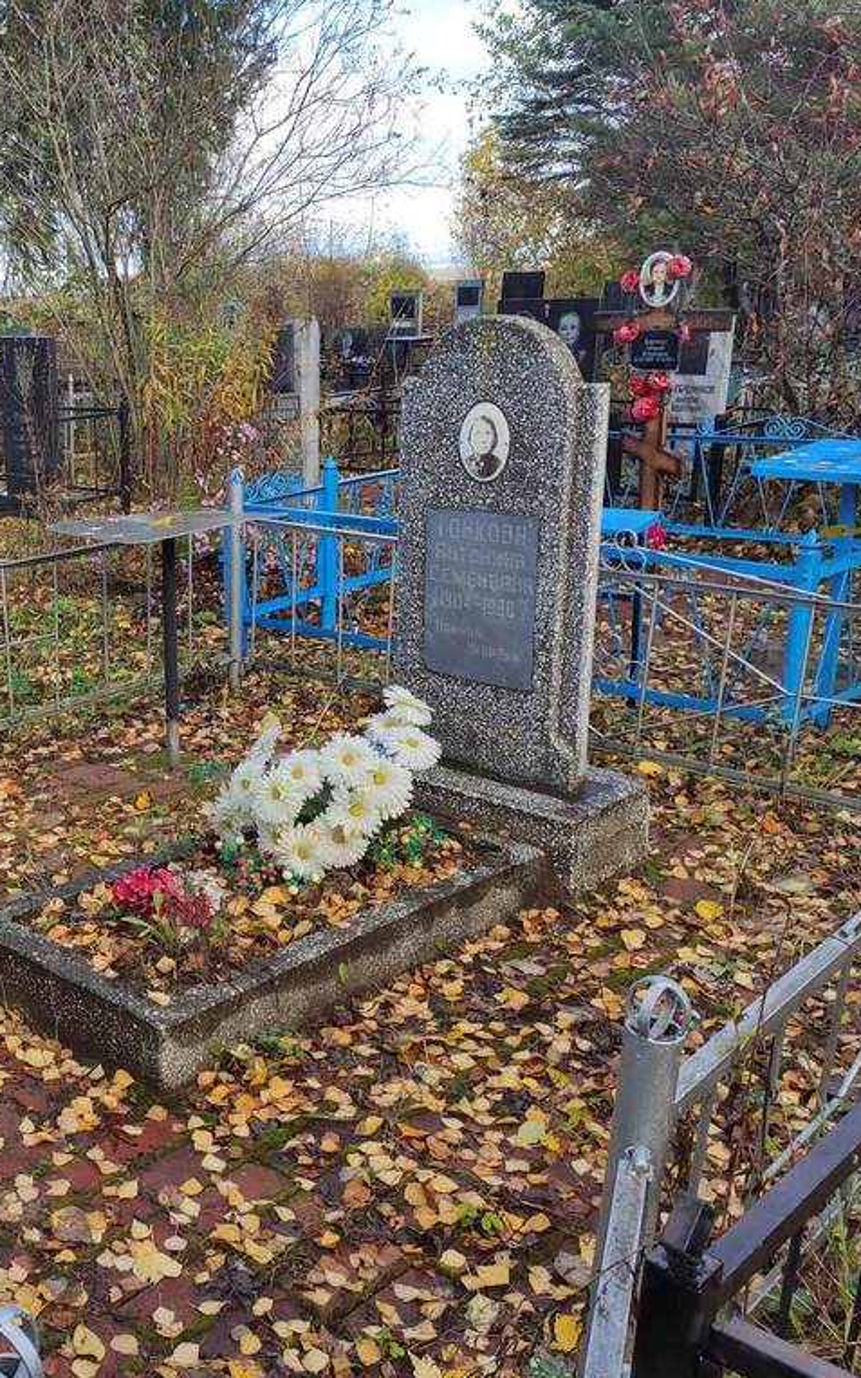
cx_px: 60
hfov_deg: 32.4
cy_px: 688
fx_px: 1389
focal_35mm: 37
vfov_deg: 52.7
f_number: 1.75
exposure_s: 1/656
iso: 112
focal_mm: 4.77
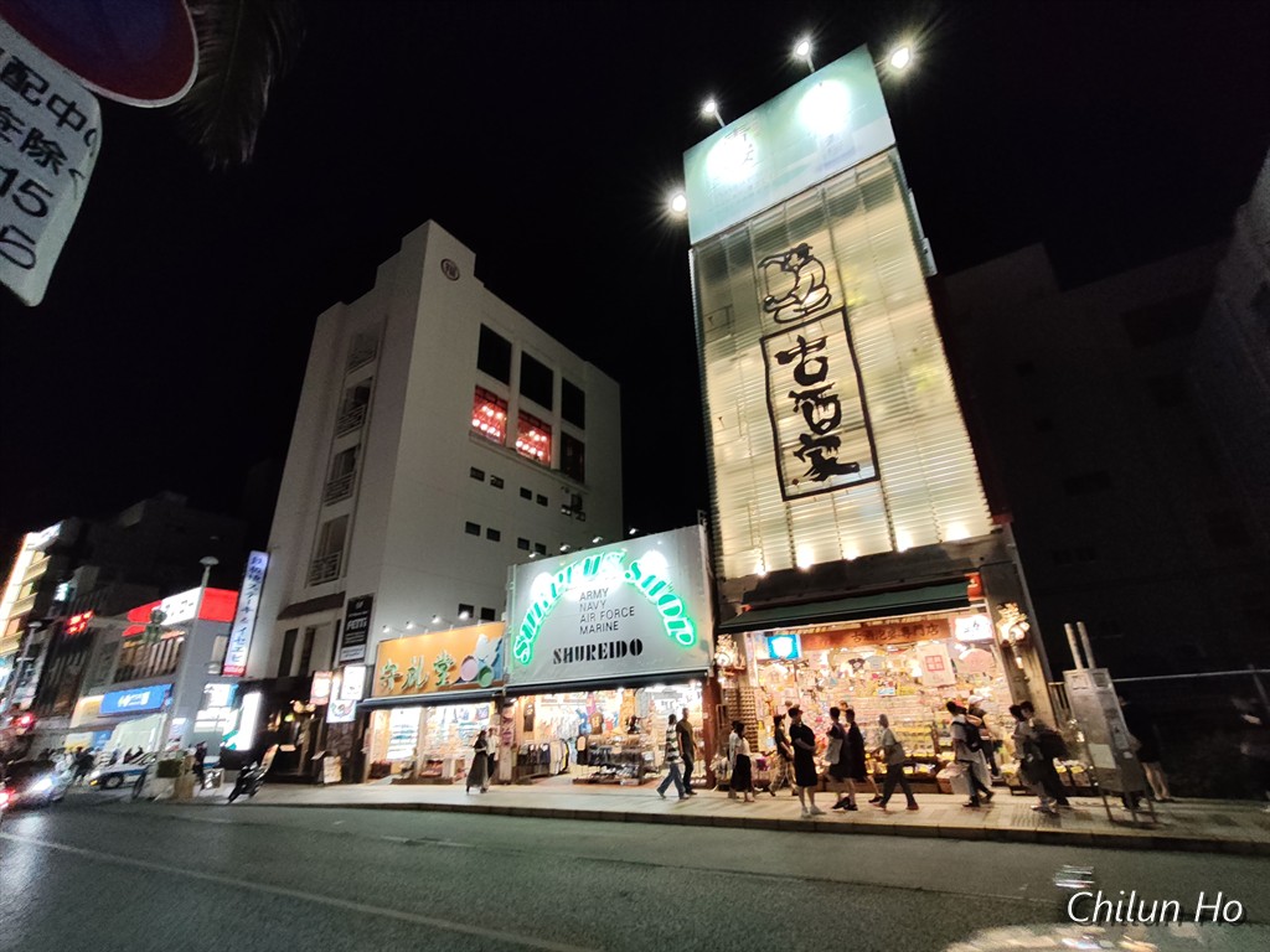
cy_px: 476
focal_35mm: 15
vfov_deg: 81.7
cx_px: 635
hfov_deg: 98.2
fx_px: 550
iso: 320
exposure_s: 1/60
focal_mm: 1.67
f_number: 2.2
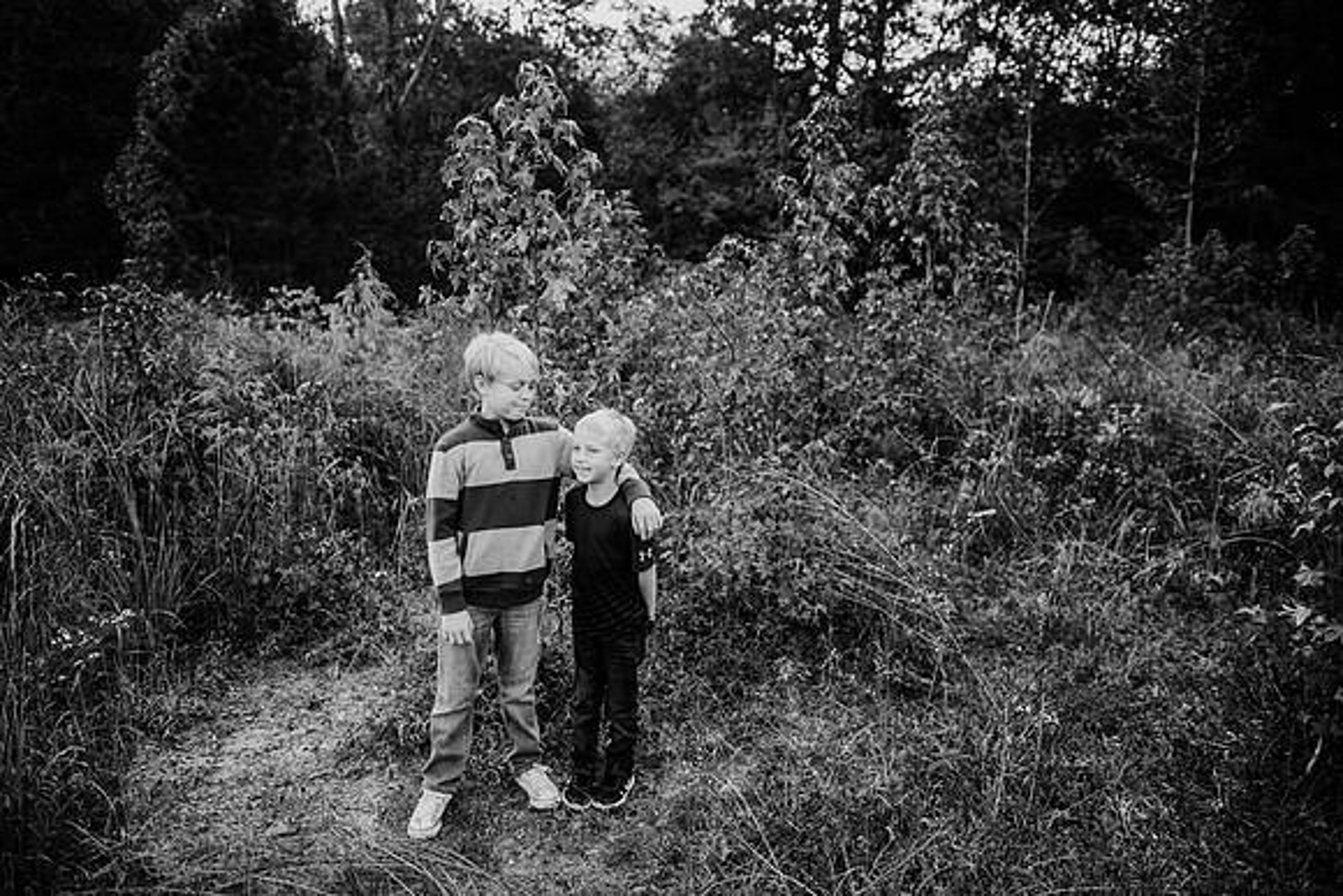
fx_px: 896
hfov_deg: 73.7
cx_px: 672
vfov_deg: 53.2
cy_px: 448
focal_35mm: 24
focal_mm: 24
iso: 200
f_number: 2.5
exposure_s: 1/800
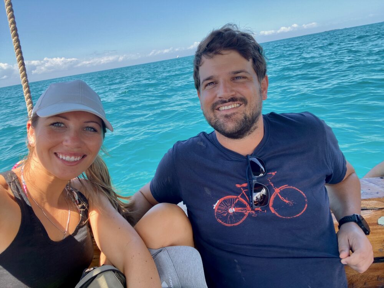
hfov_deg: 73.9
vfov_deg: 58.9
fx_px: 255
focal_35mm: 23
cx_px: 192
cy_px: 144
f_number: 2.2
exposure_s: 1/189
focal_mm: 2.71
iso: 25
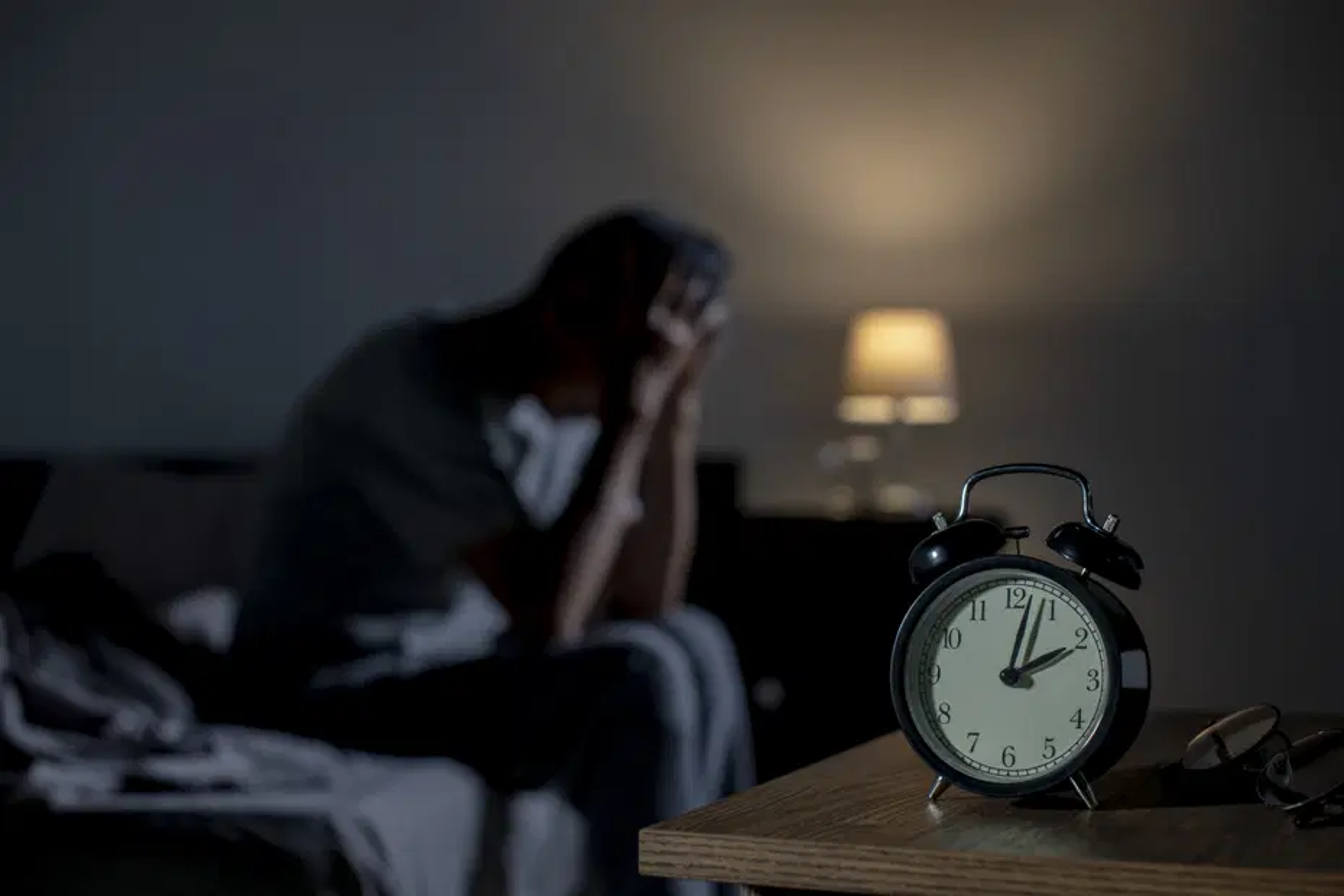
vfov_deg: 27.0
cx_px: 672
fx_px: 1867
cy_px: 448
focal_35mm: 50
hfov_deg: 39.6
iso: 200
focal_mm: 50
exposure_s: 1/40
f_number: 4
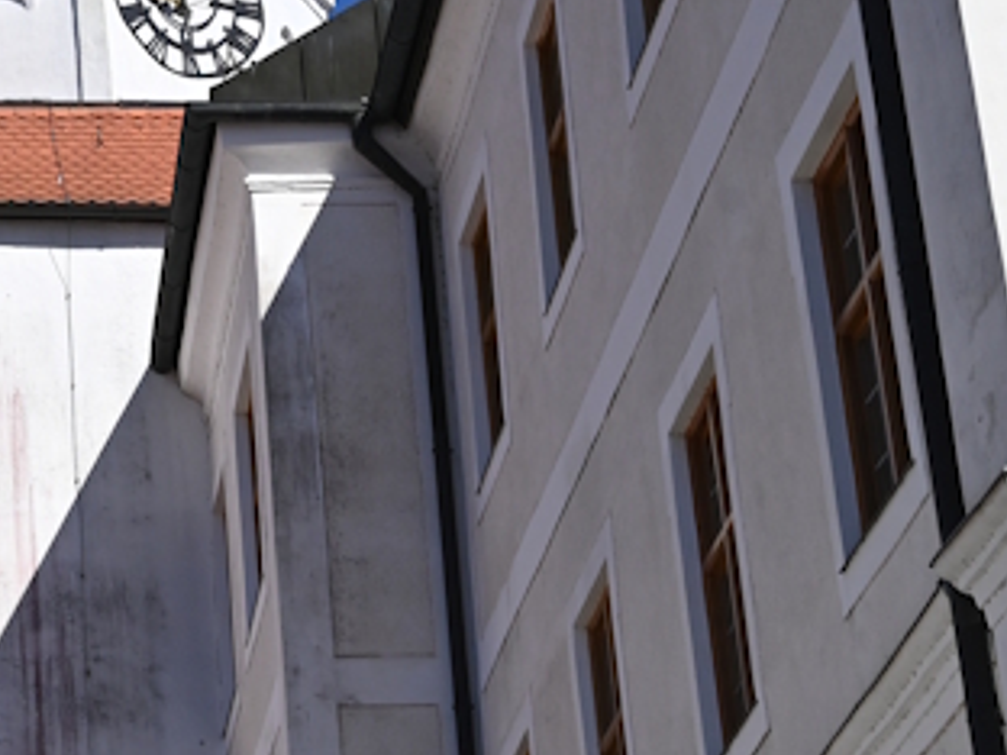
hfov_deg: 14.4
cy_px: -155
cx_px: -190
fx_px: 3869
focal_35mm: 133
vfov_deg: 10.9
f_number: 8
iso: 640
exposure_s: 1/2500
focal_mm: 48
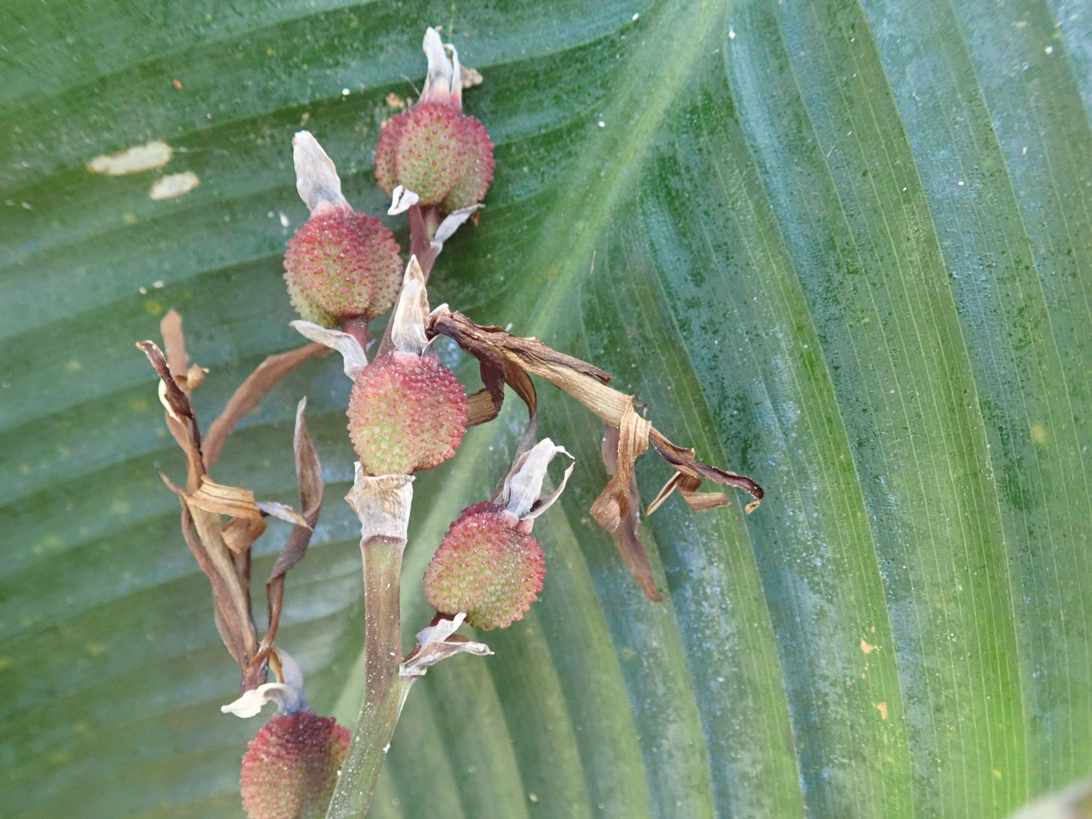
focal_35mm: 30
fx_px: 946
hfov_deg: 60.0
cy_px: 410
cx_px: 546
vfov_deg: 46.8
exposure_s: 1/125
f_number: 2.3
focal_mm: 5.5
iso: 800
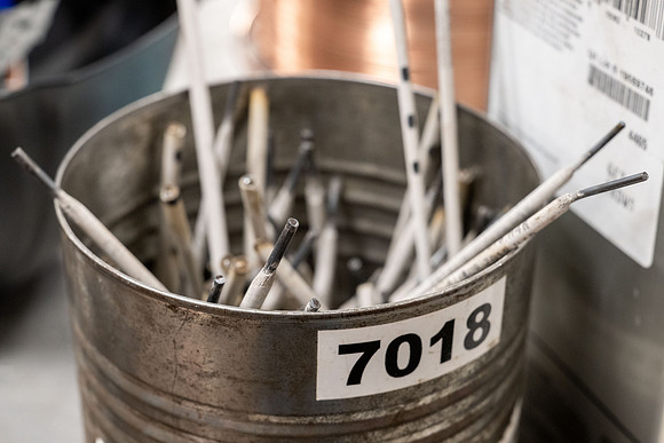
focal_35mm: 65
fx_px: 1199
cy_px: 222
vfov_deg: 20.9
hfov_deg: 31.0
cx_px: 332
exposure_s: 1/80
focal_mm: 65
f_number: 7.1
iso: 2500
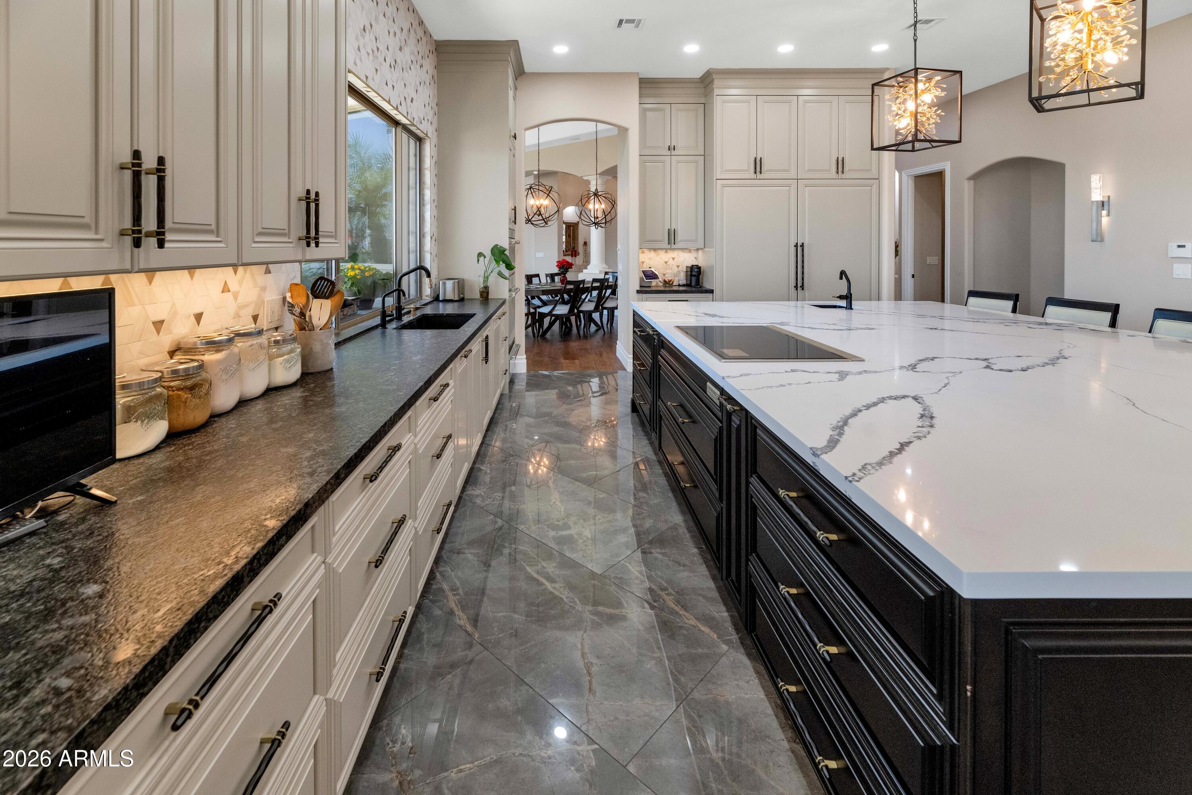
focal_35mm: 14
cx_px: 596
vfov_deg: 81.2
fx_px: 464
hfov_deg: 104.3
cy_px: 398
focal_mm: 14
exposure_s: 1/80
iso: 1000
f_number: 7.1
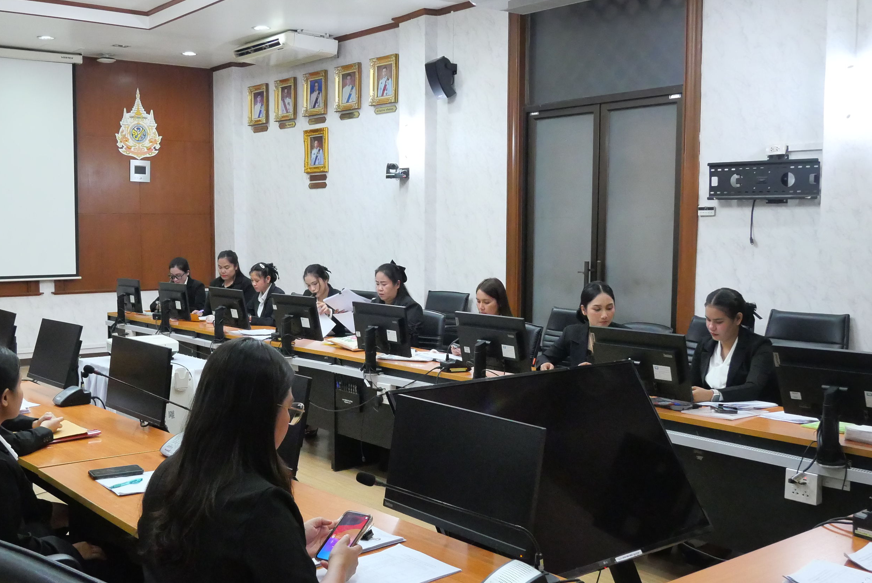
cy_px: 310
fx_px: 872
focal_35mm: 36
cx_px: 340
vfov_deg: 36.9
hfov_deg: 52.7
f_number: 5
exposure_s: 1/60
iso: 3200
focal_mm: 12
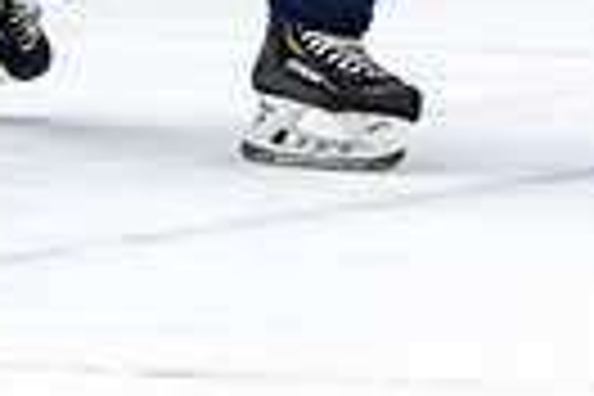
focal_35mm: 947
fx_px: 15624
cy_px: -571
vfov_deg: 1.4
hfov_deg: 2.2
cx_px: 503
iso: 1800
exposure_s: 1/640
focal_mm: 116
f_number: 2.8
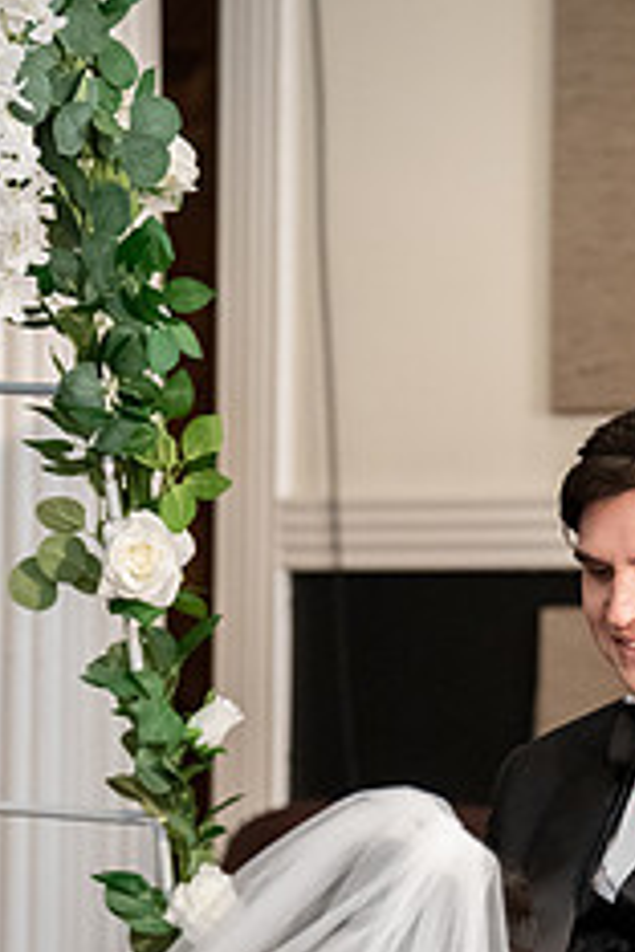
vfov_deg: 7.4
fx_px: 7328
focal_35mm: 277
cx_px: 493
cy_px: 814
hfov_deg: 5.0
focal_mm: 144
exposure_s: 1/200
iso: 8000
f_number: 4
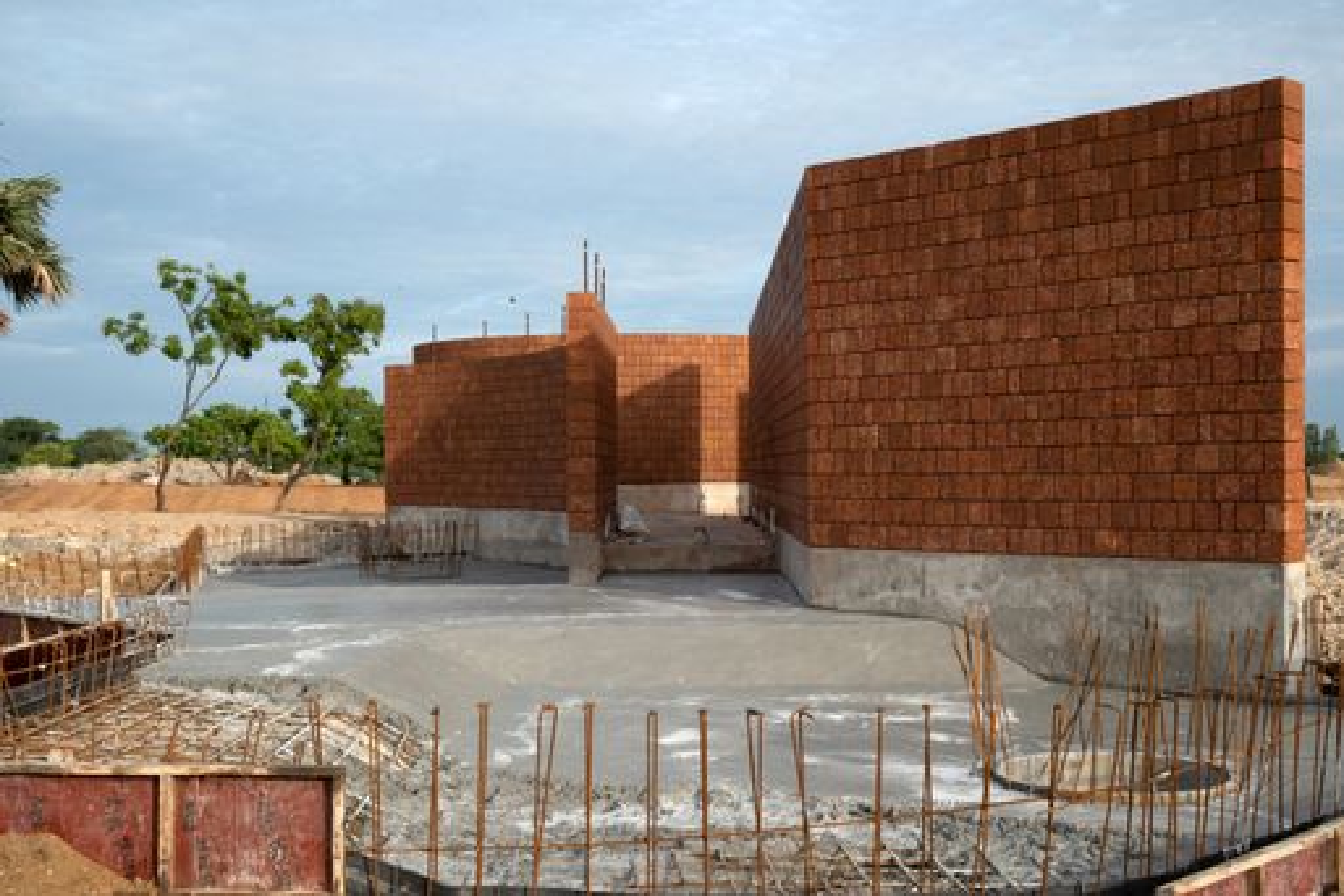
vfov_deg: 31.9
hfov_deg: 46.4
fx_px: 1568
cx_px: 672
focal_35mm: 42
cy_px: 448
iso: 125
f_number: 8
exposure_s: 1/60
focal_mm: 27.7
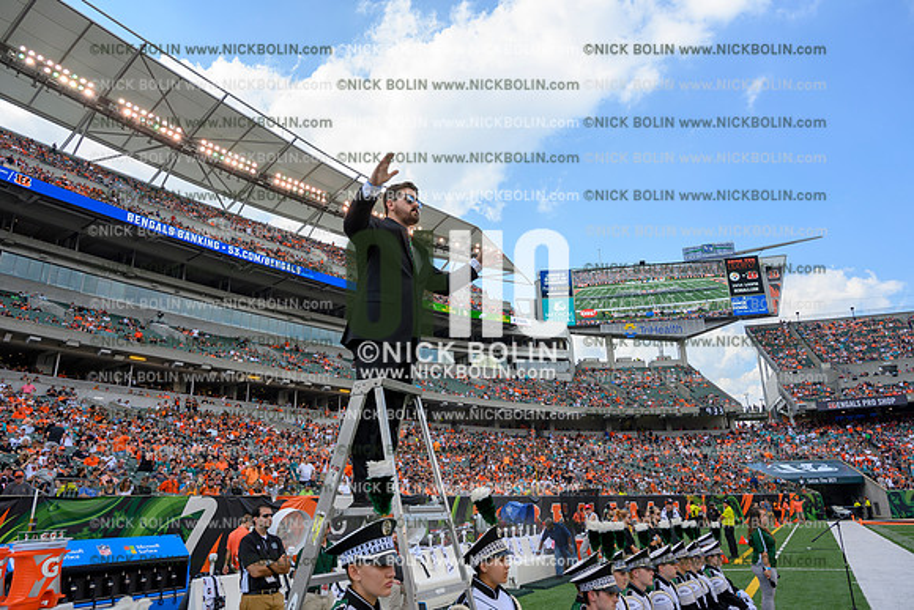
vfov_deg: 53.2
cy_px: 305
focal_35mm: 24
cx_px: 457
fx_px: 609
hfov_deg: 73.7
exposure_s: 1/125
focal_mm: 24
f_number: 7.1
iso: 80
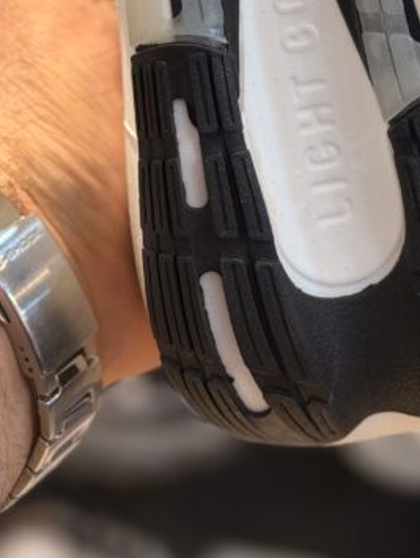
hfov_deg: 11.8
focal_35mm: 126
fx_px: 2035
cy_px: -95
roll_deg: -0.7
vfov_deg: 15.1
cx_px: 302
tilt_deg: -11.3
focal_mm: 6.76
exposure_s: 1/100
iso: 80
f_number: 1.78
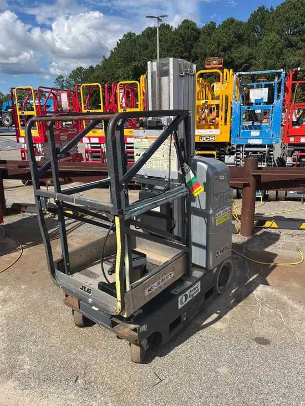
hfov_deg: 53.1
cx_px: 152
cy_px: 203
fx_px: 305
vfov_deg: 67.3
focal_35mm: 26
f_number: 1.6
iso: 50
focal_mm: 5.1
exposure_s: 1/3049
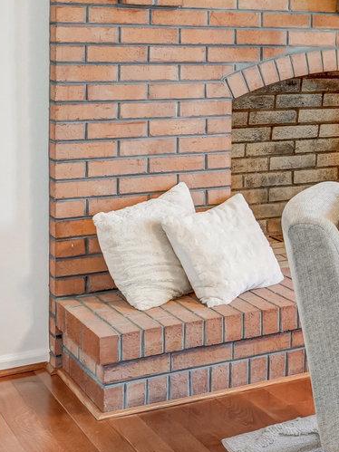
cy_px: 46
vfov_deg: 25.2
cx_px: 660
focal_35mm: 75
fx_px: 980
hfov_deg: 15.8
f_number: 8
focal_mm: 19
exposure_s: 1/15
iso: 1250
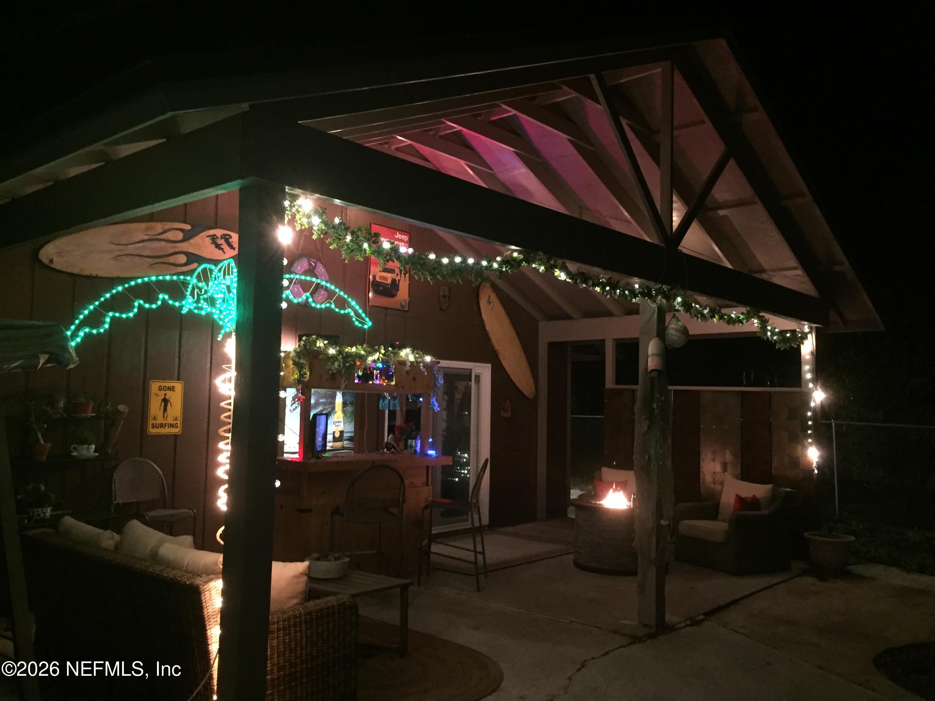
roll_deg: -1.4
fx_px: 783
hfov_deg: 61.7
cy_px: 350
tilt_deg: +4.1
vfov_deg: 48.2
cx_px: 468
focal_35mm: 29
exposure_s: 1/15
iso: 640
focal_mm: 4.15
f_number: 2.2
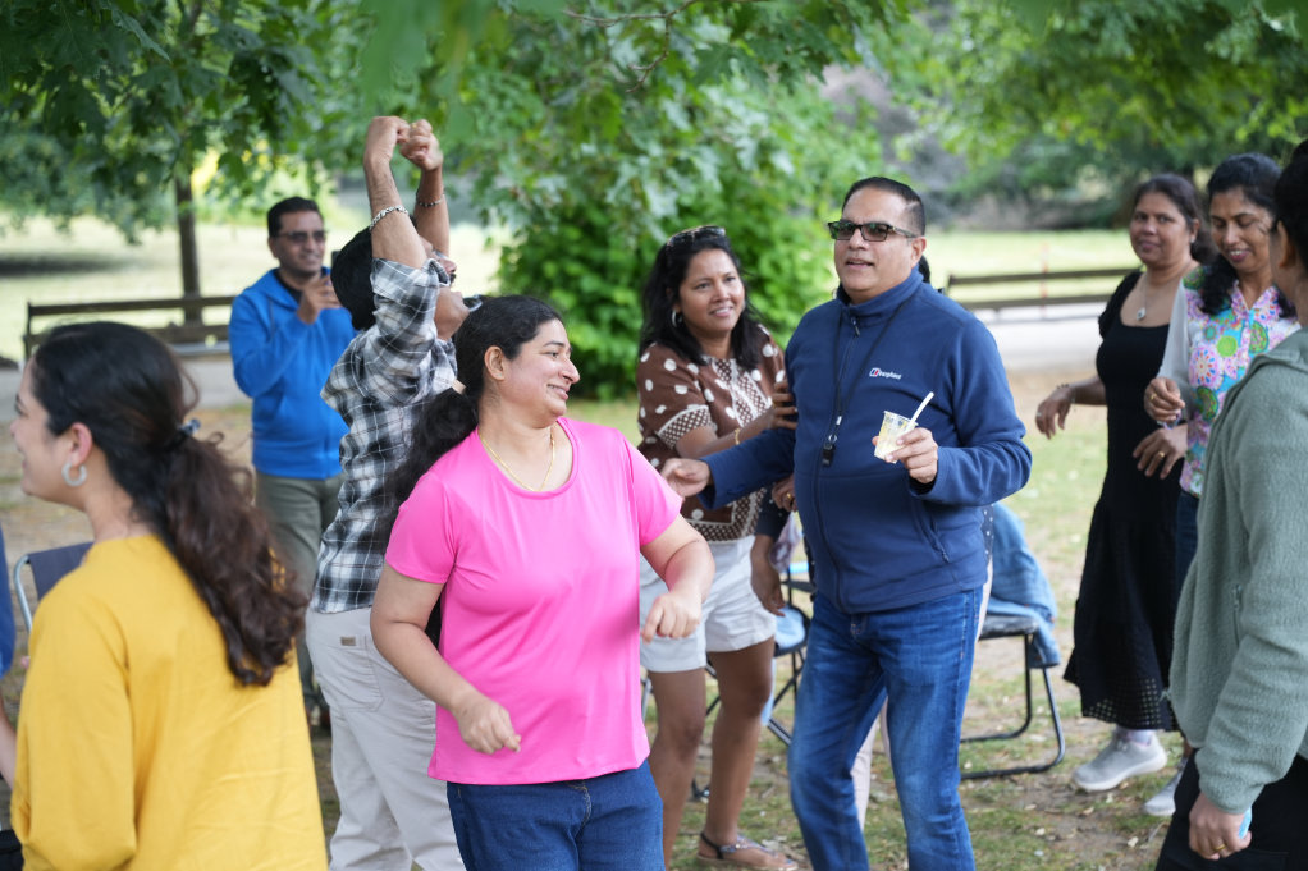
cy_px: 436
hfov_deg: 28.8
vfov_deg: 19.5
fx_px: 2543
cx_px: 654
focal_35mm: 70
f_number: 2.8
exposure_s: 1/160
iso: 400
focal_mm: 70
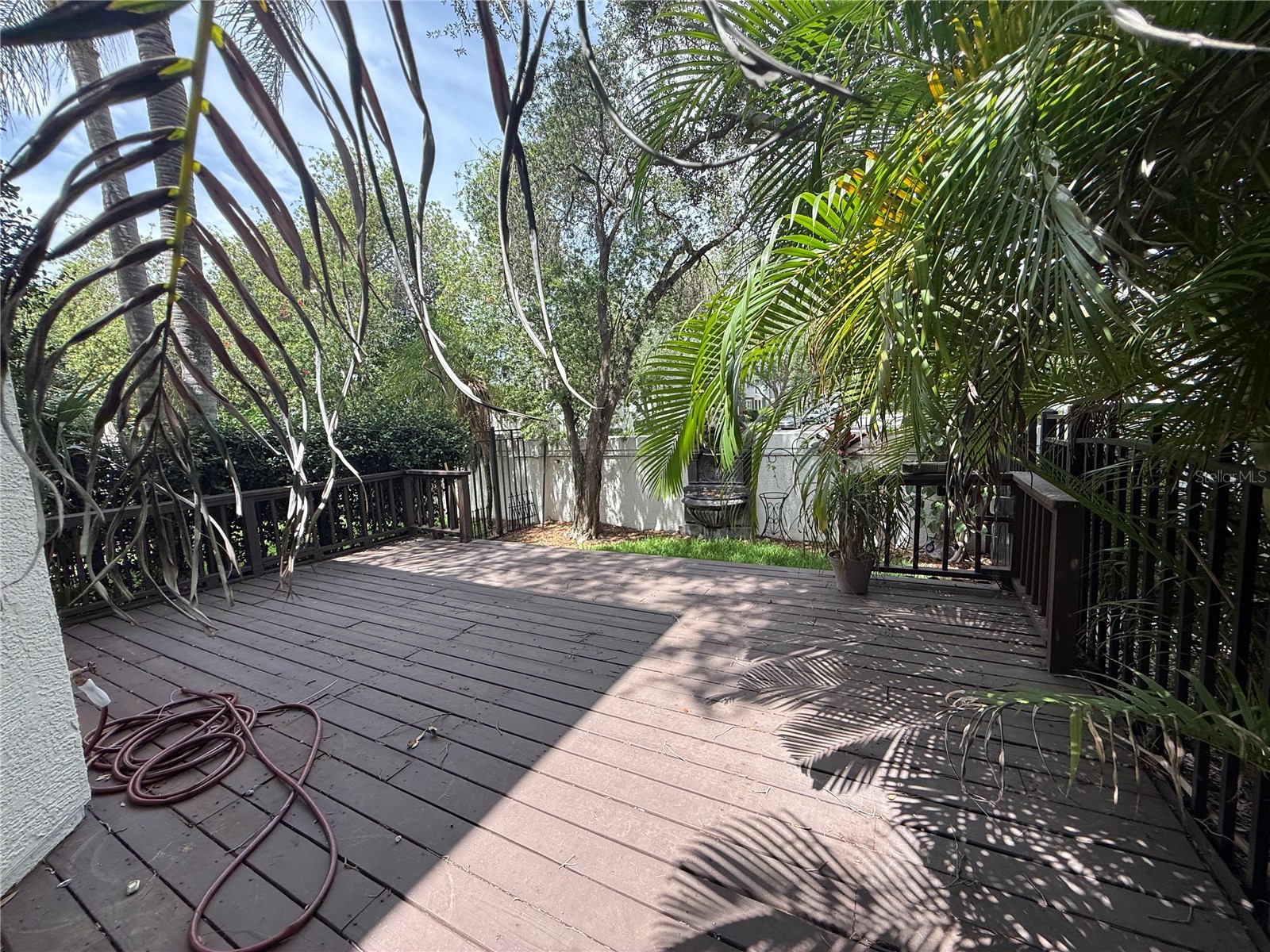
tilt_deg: -6.3
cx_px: 635
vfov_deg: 85.7
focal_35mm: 14
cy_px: 476
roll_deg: +2.4
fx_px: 514
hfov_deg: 102.1
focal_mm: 2.22
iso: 50
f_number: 2.2
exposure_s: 1/376
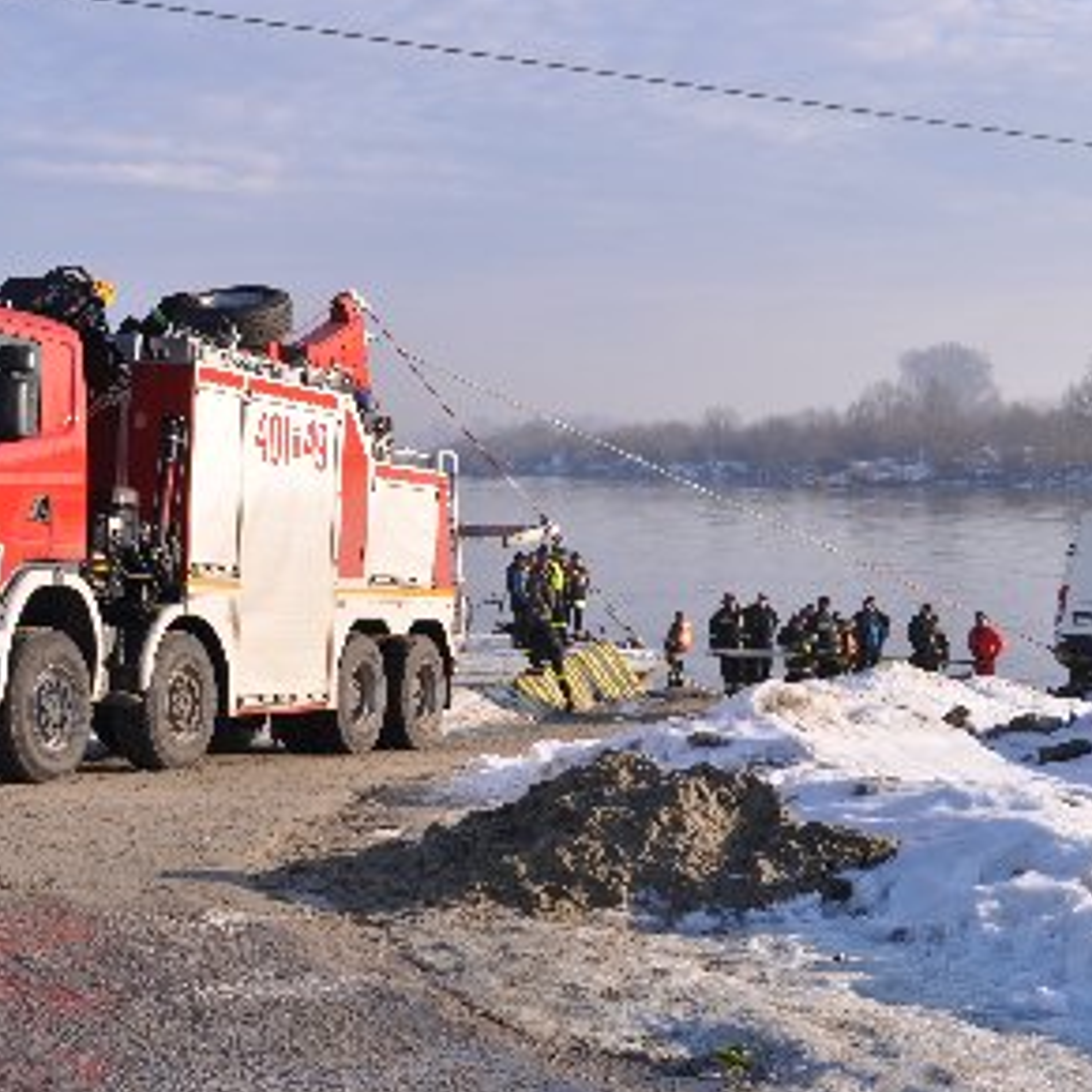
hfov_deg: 24.7
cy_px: 604
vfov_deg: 24.6
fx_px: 2498
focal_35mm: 70
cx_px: 552
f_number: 11
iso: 200
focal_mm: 32
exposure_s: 1/250
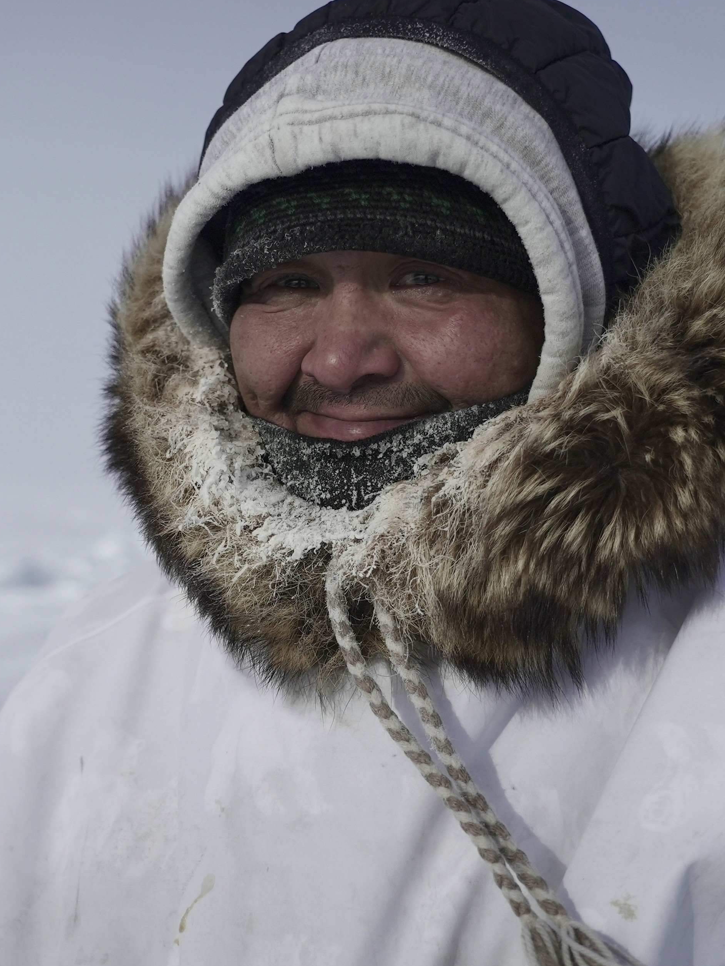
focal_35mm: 60
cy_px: 483
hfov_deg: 24.4
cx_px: 311
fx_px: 1675
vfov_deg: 32.2
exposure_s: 1/640
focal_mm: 37
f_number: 4
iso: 800
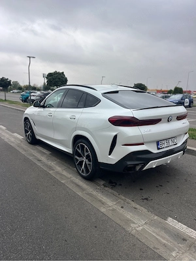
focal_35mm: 26
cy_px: 130
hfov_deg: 53.1
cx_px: 98
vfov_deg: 67.3
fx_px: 196
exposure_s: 1/1325
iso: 50
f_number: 1.6
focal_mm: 5.1
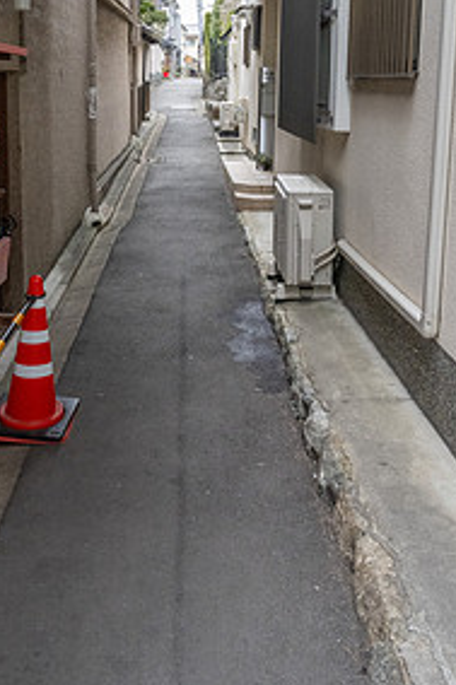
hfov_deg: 35.0
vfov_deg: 48.7
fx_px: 723
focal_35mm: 38
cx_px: 195
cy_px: 171
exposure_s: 1/500
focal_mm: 24
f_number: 8
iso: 3600
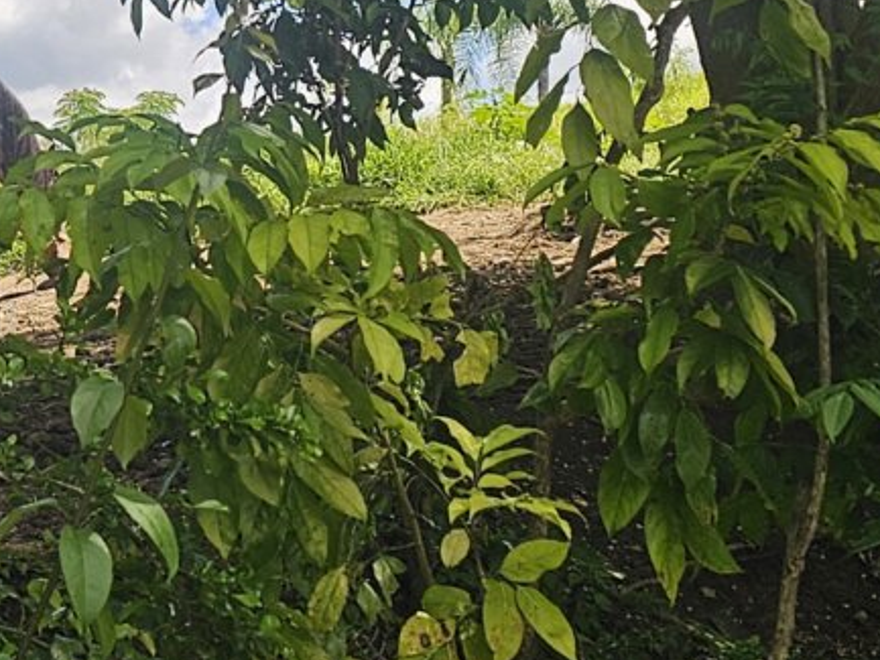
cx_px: -163
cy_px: -75
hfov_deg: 21.4
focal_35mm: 85
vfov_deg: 16.8
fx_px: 2161
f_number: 1.7
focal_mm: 6.3
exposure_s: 1/560
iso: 12
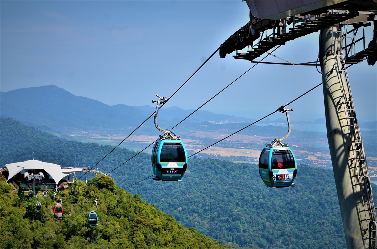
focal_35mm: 75
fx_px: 784
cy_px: 124
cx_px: 188
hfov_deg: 27.1
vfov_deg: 18.1
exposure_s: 1/320
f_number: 9
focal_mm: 50
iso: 100
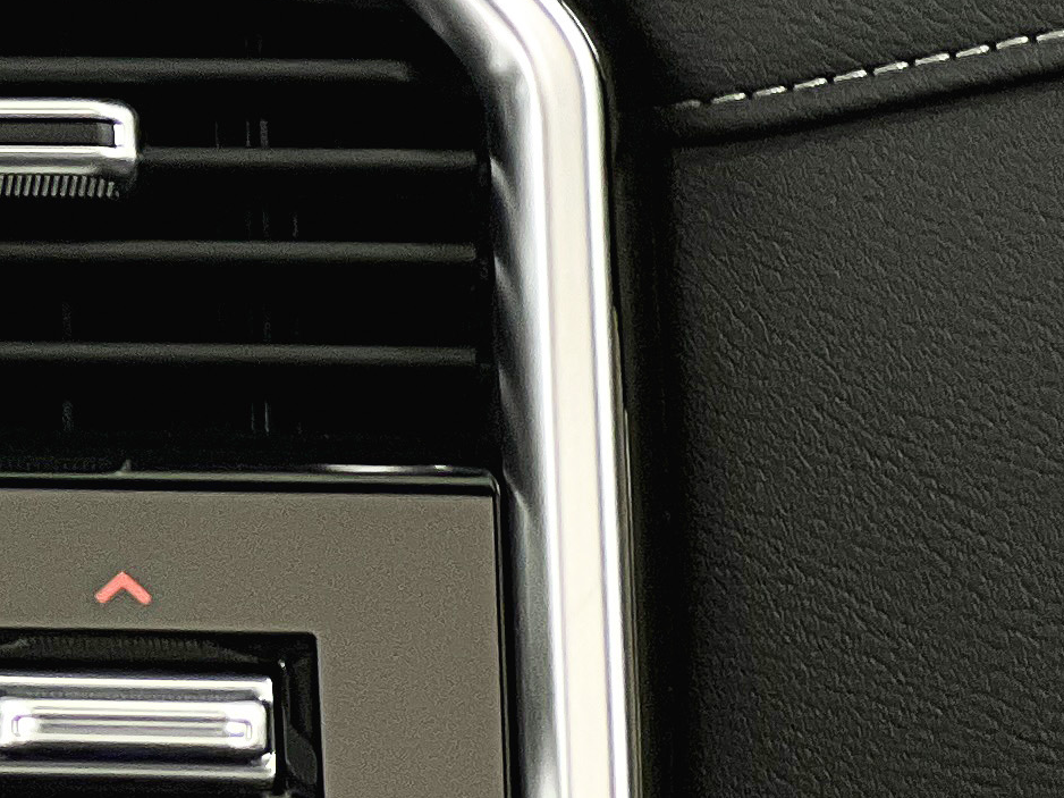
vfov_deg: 4.4
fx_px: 10171
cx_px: -1108
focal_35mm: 331
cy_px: -605
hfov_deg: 5.8
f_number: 2.8
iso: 160
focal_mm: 9
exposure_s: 1/60
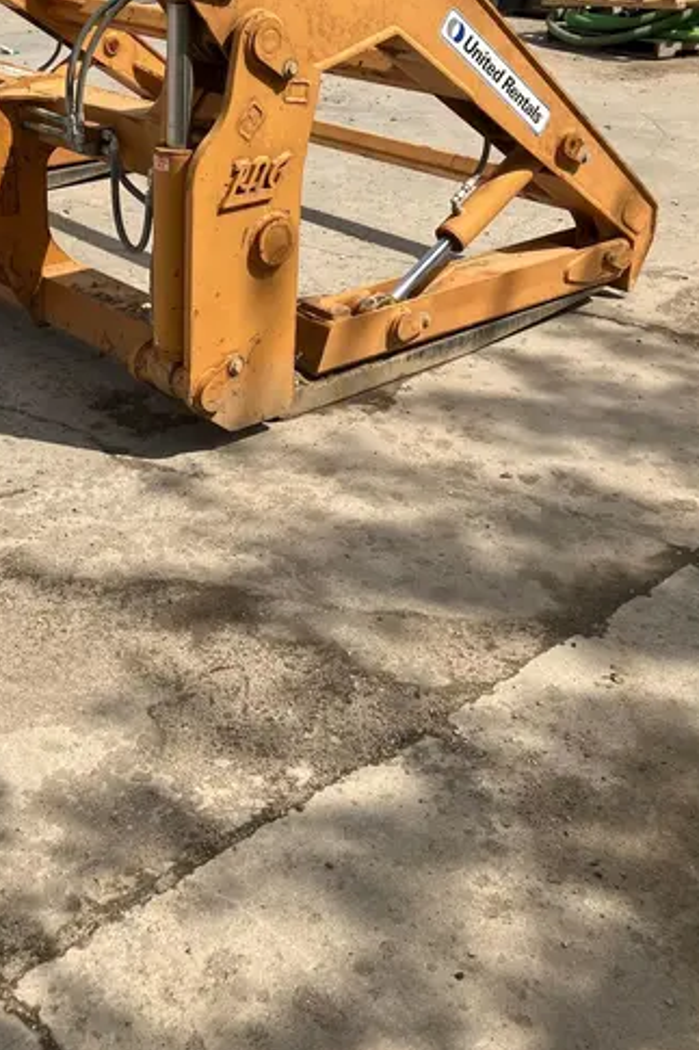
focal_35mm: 44
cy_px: 274
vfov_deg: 43.2
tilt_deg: -18.7
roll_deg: +0.5
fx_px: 1282
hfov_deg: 29.9
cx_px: 158
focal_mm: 3.99
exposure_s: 1/2114
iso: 32
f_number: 1.8
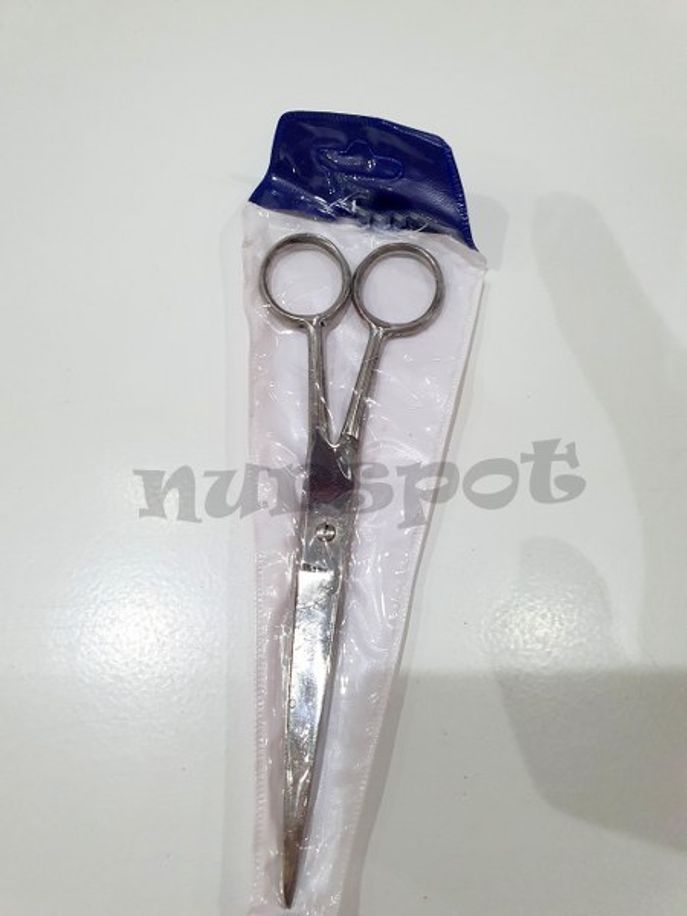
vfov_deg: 67.3
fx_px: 688
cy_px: 458
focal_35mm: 26
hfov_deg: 53.1
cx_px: 344
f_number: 2.4
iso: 200
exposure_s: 1/100
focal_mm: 4.32
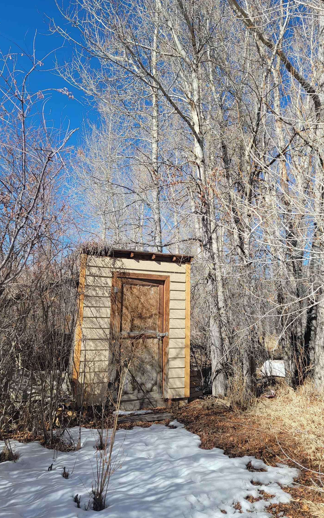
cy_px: 259
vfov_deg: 70.4
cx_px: 174
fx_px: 367
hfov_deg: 47.6
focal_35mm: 26
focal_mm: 6.7
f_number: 1.8
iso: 16
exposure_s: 1/715
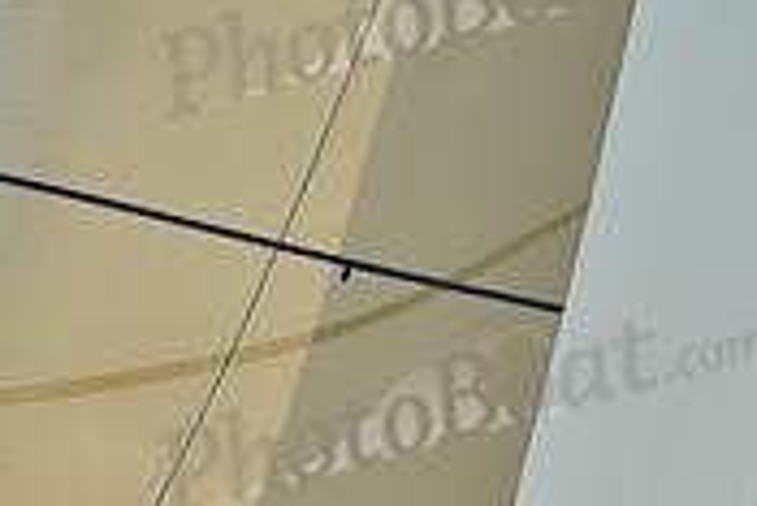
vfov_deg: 1.0
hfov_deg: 1.6
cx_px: -61
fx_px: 27842
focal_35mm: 1323
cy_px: 690
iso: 200
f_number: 5.6
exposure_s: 1/1600
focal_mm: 400
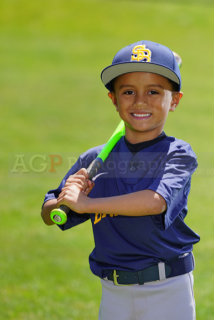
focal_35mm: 268
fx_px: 2388
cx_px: 107
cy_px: 160
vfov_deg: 7.7
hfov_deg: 5.1
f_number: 7.1
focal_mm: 268
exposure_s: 1/250
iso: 100
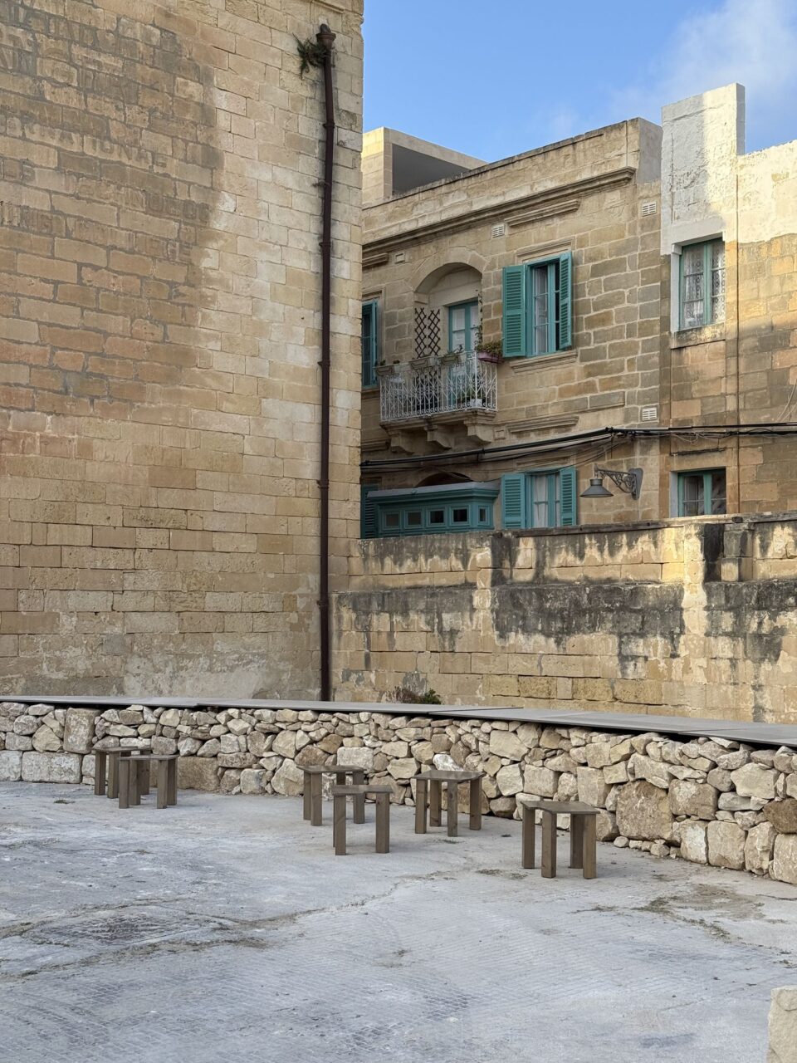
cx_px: 398
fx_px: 1474
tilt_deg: +3.4
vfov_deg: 39.7
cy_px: 532
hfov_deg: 30.3
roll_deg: -0.7
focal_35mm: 48
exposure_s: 1/1715
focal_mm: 6.76
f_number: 1.78
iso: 80
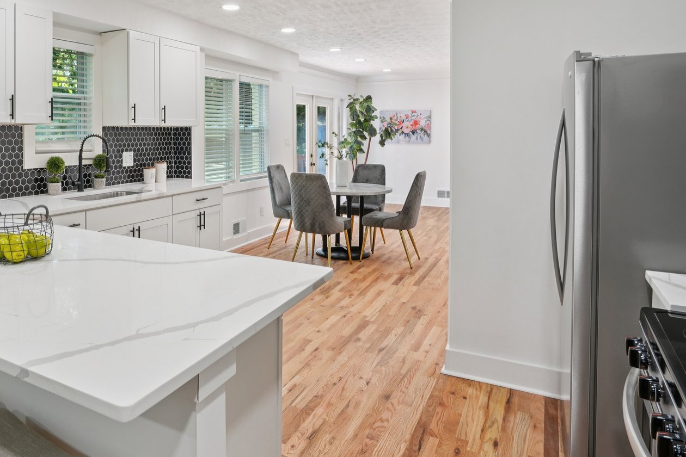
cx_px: 218
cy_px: 146
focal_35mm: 26
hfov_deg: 67.1
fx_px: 495
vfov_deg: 48.6
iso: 400
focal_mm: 16
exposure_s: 1/15
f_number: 8
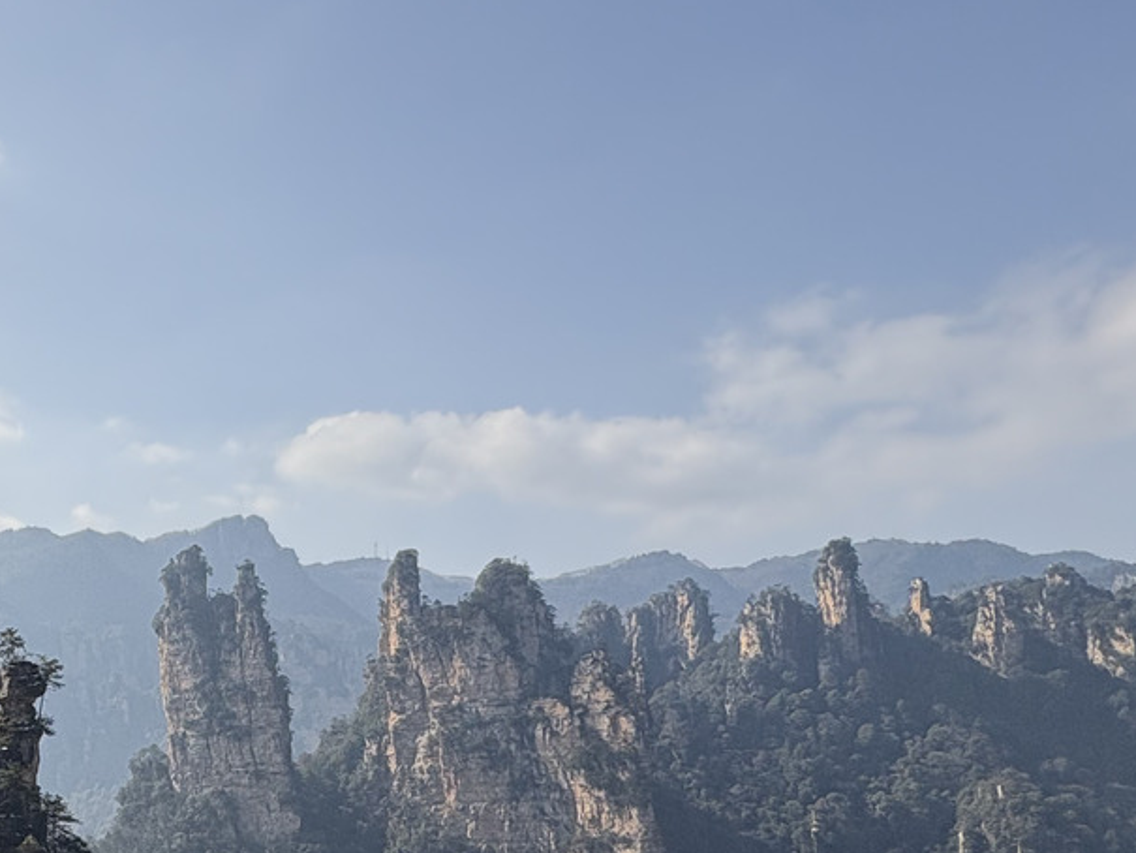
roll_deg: -0.1
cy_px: 727
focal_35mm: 37
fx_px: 1214
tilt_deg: +1.5
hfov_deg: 43.5
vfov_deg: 36.8
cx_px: 21
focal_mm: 2.22
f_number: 2.2
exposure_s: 1/2208
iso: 40
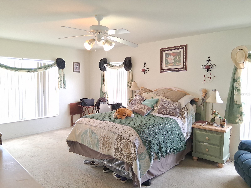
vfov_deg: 53.1
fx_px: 189
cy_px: 94
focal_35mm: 26
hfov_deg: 67.3
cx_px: 126
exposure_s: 1/120
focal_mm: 3.98
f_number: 1.8
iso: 25
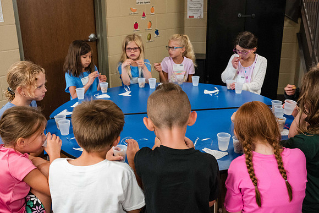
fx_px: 340
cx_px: 159
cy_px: 103
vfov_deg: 34.8
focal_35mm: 38
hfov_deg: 50.3
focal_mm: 35
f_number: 5
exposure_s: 1/100
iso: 6400
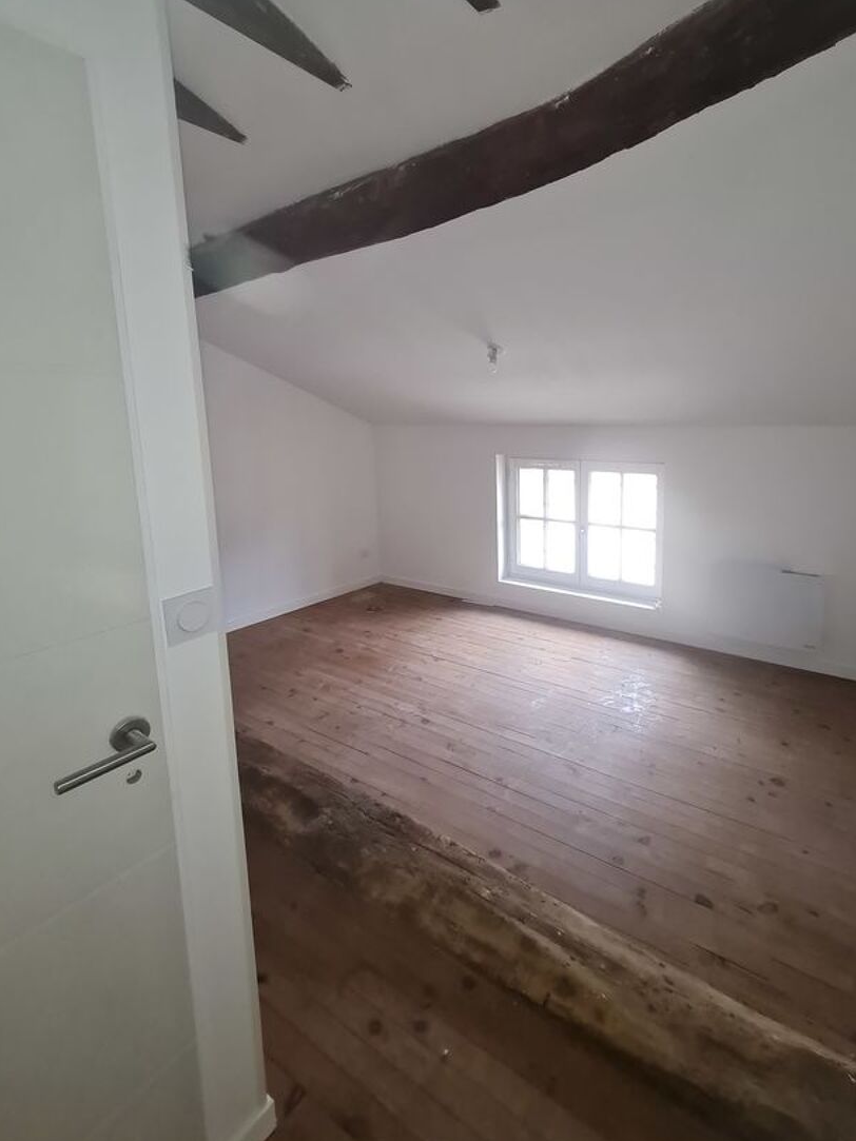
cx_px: 508
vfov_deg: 93.9
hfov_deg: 77.3
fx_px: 528
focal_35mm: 16
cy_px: 490
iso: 200
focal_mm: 1.74
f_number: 2.2
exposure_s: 1/50
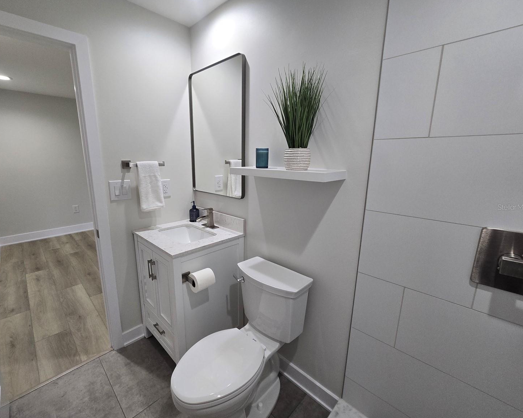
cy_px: 207
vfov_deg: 88.0
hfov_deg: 100.5
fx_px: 217
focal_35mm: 14
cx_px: 243
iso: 100
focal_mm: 2.2
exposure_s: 1/60
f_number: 2.2
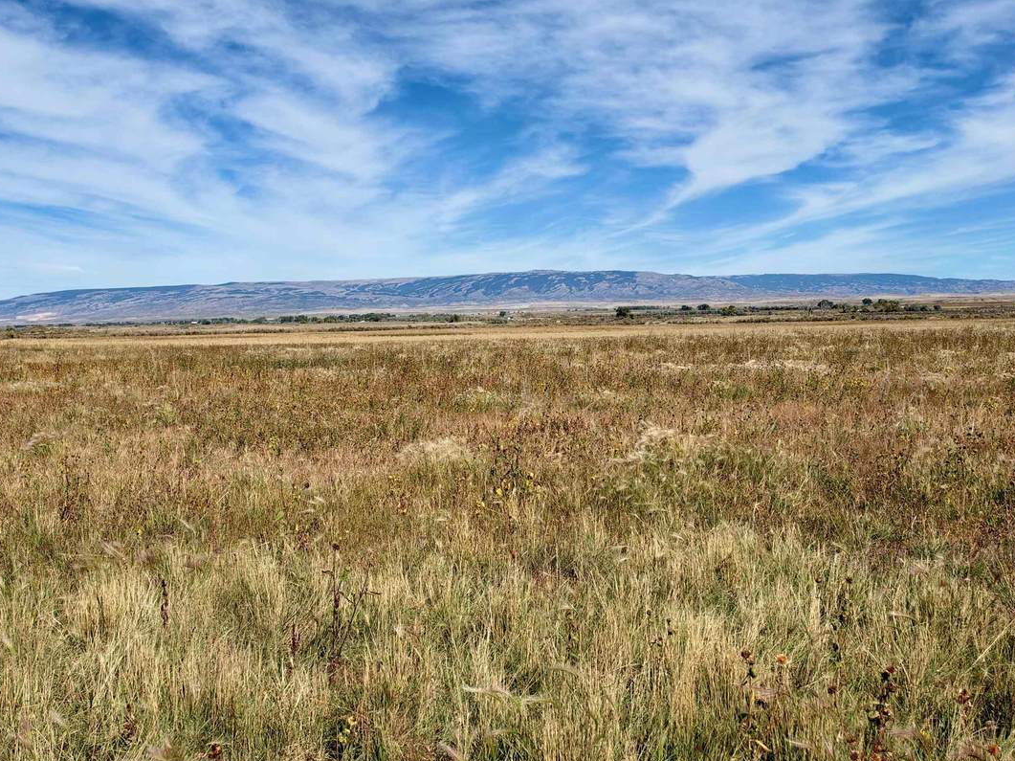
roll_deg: +1.8
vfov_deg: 40.6
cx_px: 476
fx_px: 1026
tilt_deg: +0.7
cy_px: 321
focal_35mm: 35
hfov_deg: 52.6
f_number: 1.8
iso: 64
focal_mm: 6.93
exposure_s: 1/8772
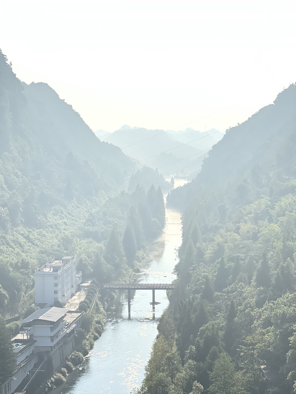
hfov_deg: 19.1
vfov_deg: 25.3
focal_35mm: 77
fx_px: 878
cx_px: 148
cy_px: 197
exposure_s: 1/1340
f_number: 2.8
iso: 20
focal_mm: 9
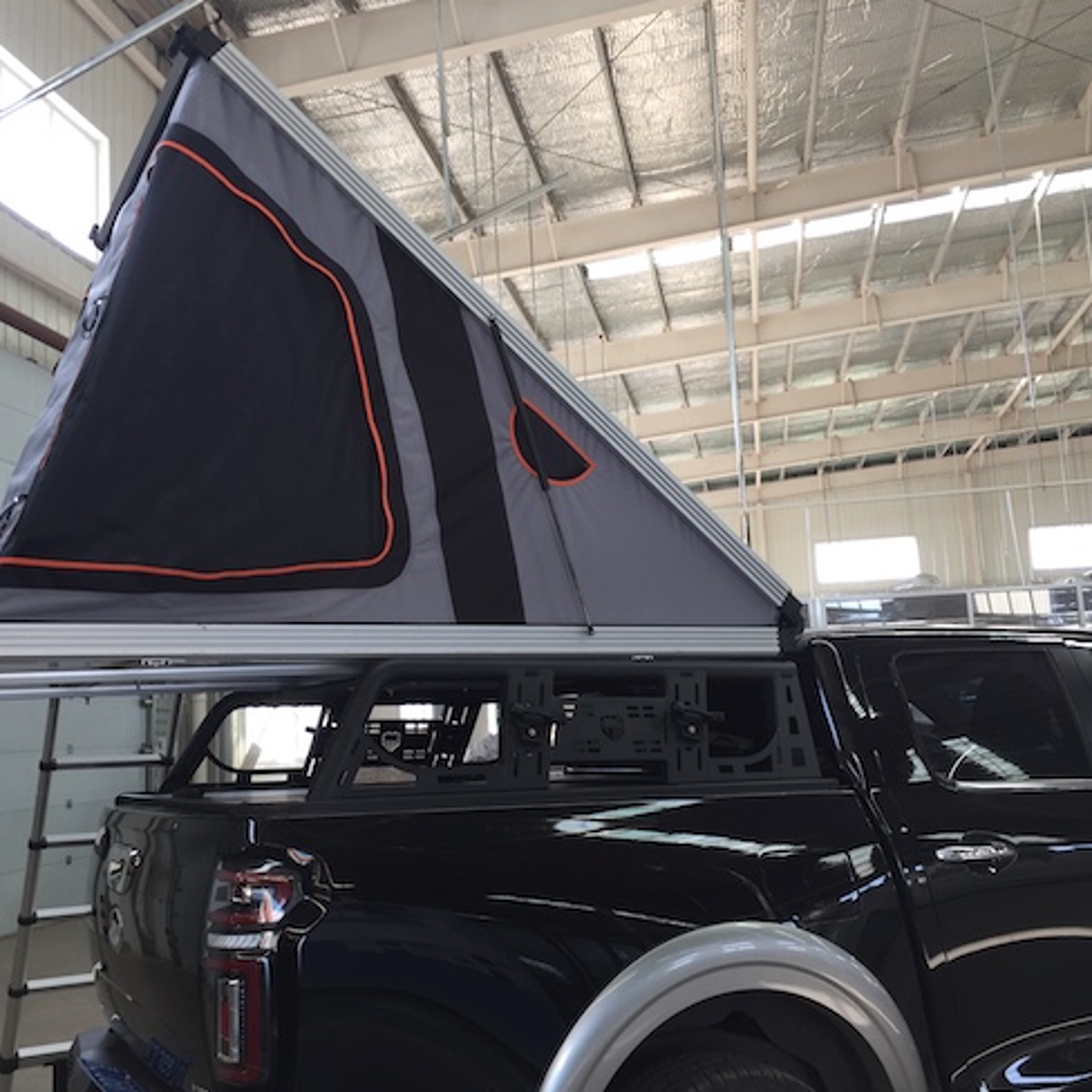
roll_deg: +3.9
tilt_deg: +9.3
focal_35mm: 35
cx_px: 478
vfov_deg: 47.2
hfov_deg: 47.1
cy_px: 535
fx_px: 1249
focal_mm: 4.15
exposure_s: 1/50
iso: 32
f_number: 2.2
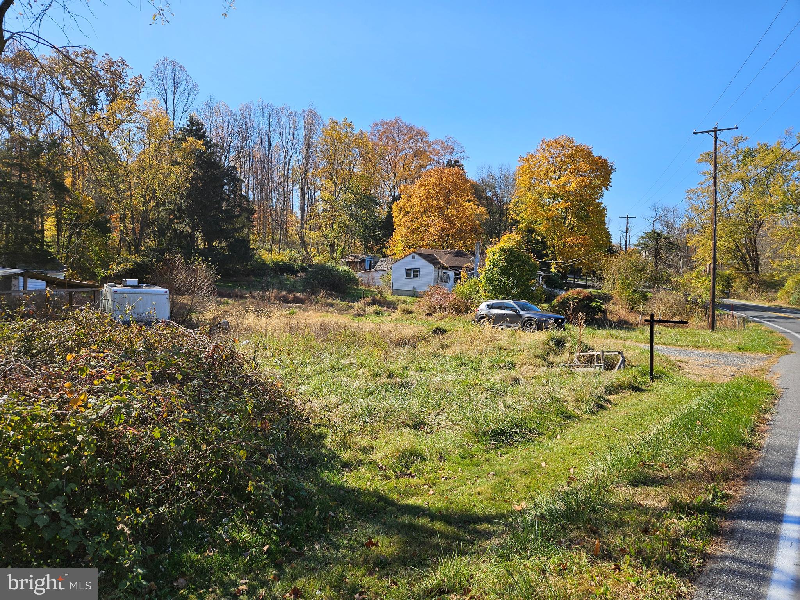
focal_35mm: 23
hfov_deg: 73.9
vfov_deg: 58.9
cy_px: 300
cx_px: 400
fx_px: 532
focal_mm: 5.4
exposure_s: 1/1192
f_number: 1.8
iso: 25
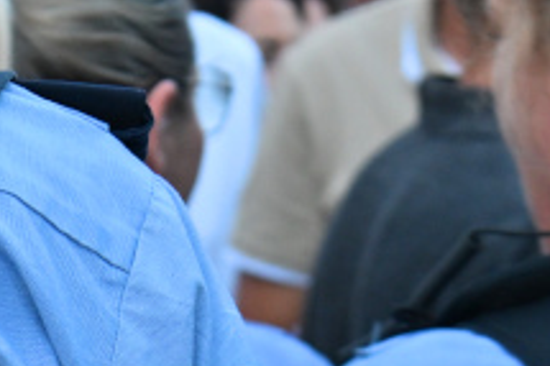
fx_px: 3068
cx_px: -46
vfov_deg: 6.8
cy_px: 280
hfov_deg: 10.1
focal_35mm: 201
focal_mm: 46
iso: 640
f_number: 7.1
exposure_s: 1/200
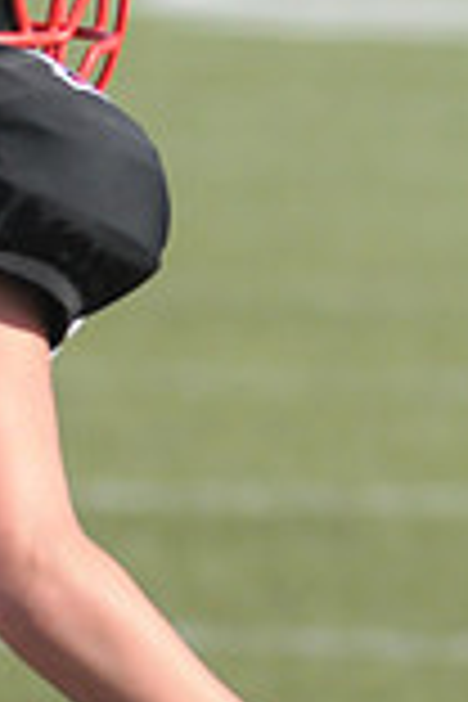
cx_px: 1296
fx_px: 21682
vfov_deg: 1.9
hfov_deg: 1.2
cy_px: 574
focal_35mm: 1112
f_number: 4
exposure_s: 1/6400
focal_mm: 200
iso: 1600
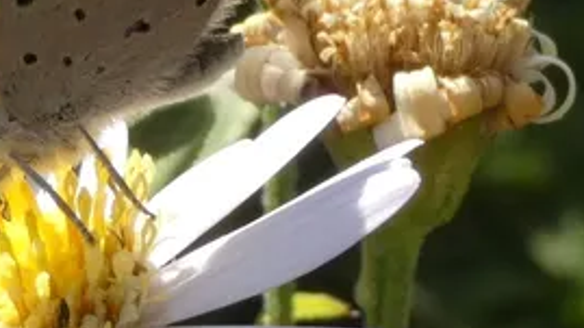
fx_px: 5897
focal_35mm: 381
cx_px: 141
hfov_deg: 5.7
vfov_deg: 3.2
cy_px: 113
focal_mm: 26.3
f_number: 5.4
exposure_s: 1/100
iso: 80
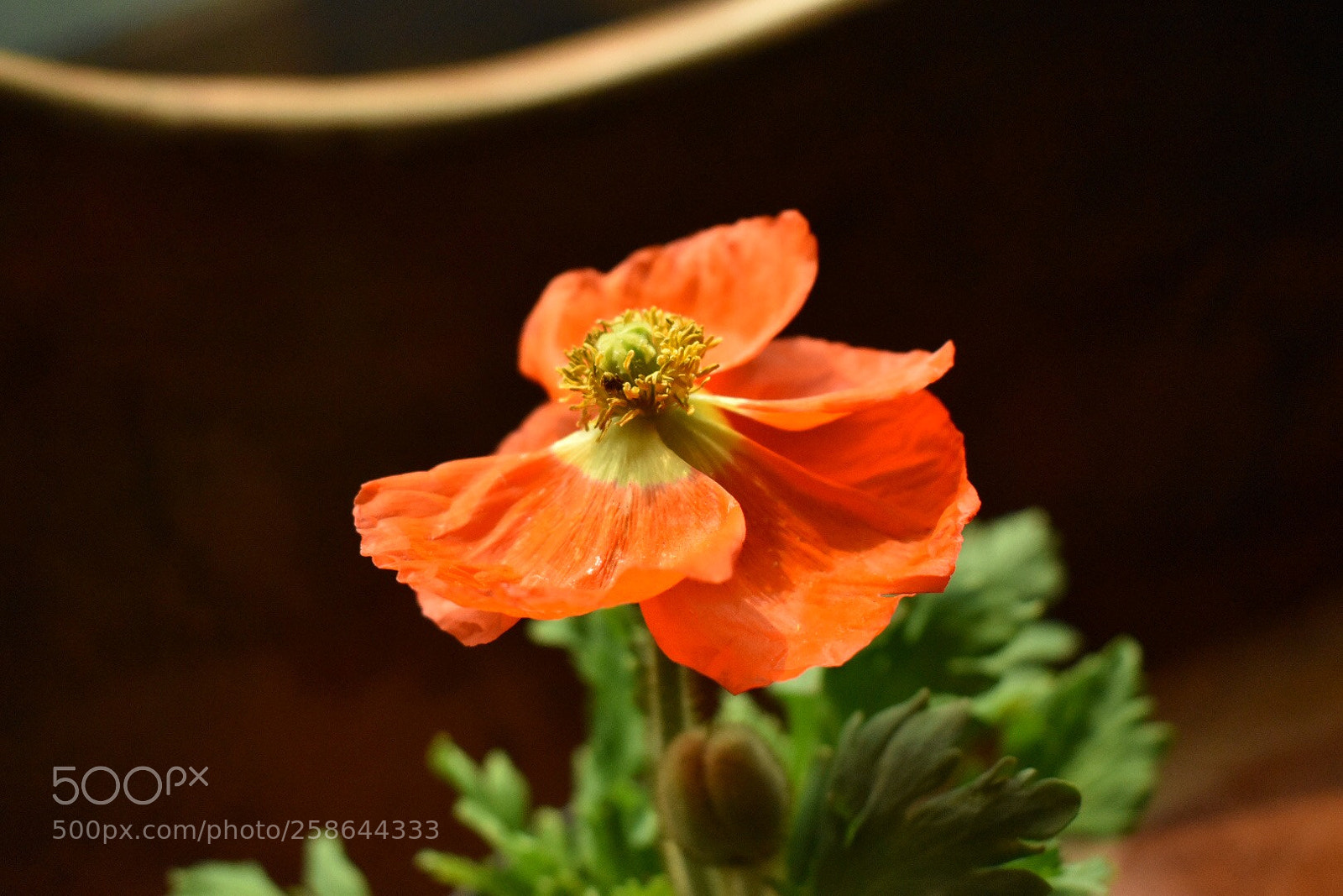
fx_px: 1903
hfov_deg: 38.9
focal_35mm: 51
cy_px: 448
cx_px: 672
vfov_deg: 26.5
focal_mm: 34
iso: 4000
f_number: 5
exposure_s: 1/4000
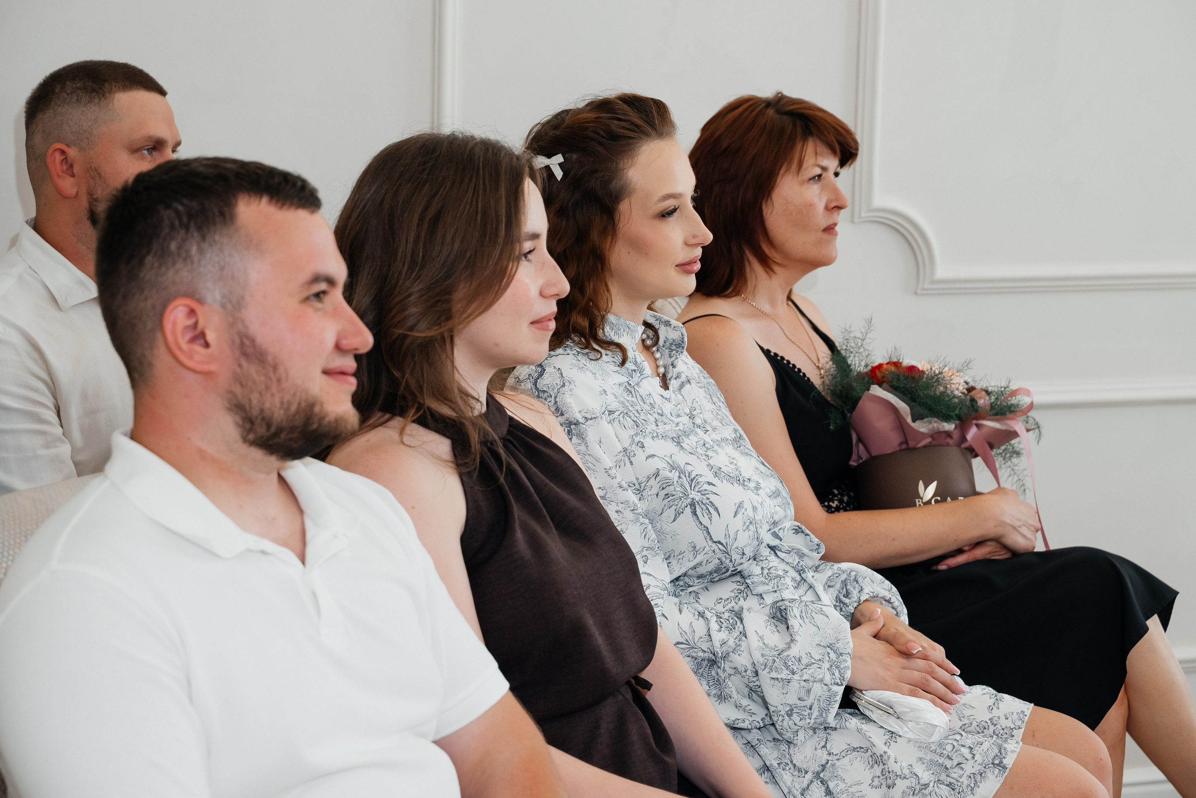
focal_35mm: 79
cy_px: 400
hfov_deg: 25.6
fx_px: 2630
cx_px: 617
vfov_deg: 17.3
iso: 800
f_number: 5.6
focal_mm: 75
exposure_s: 1/200
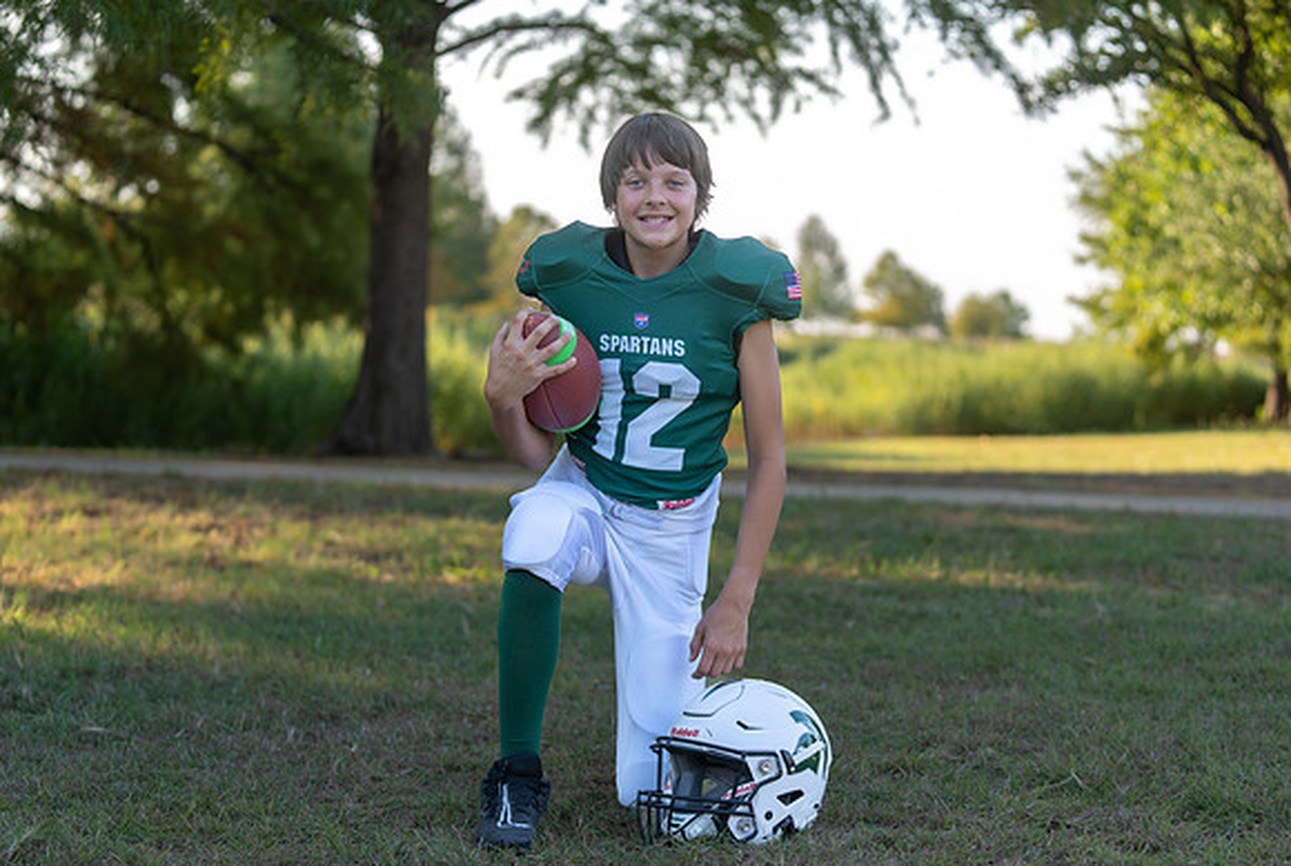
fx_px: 2631
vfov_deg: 18.7
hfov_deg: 27.6
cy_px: 438
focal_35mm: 73
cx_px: 662
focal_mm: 70
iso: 100
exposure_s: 1/320
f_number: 2.8
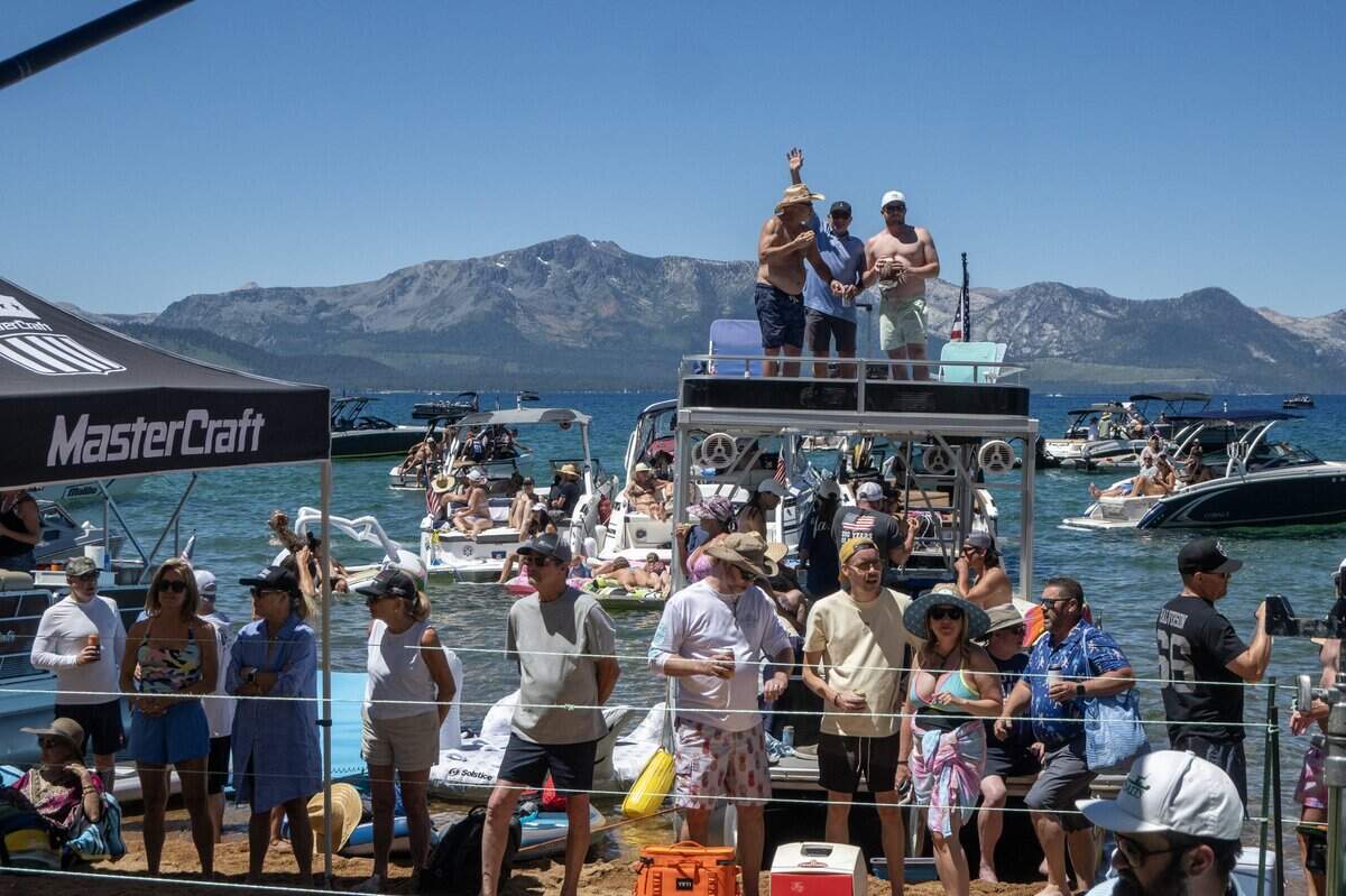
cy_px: 448
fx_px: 2055
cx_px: 673
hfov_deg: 36.3
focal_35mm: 55
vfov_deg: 24.6
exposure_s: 1/2000
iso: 500
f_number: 10
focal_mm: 37
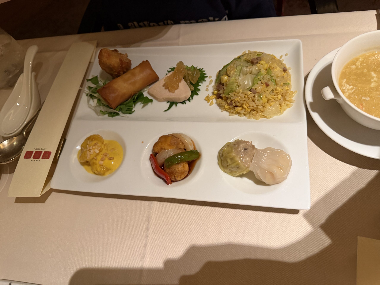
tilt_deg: -61.1
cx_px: 190
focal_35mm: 24
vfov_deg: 56.8
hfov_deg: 71.6
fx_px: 263
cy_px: 142
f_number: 1.78
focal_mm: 6.76
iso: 400
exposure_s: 1/60
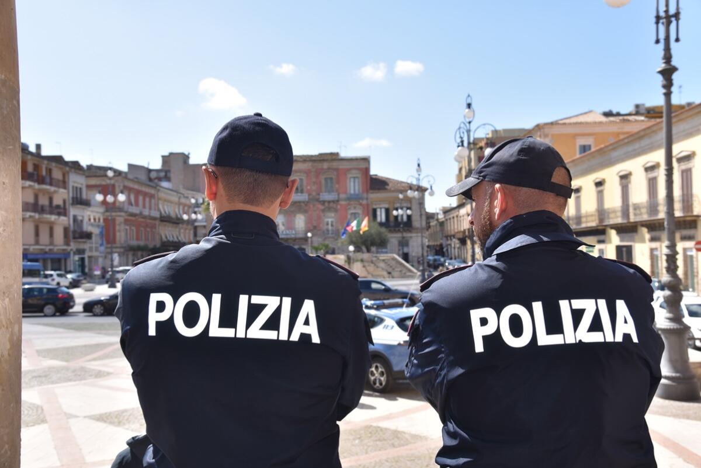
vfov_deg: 35.1
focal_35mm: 38
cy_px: 234
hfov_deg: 50.7
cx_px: 350
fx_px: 740
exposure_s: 1/200
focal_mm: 38
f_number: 7.1
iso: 100
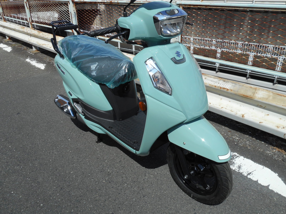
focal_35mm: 29
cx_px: 143
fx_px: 240
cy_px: 107
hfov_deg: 61.7
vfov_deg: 48.2
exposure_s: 1/1000
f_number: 4
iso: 80
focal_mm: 5.2
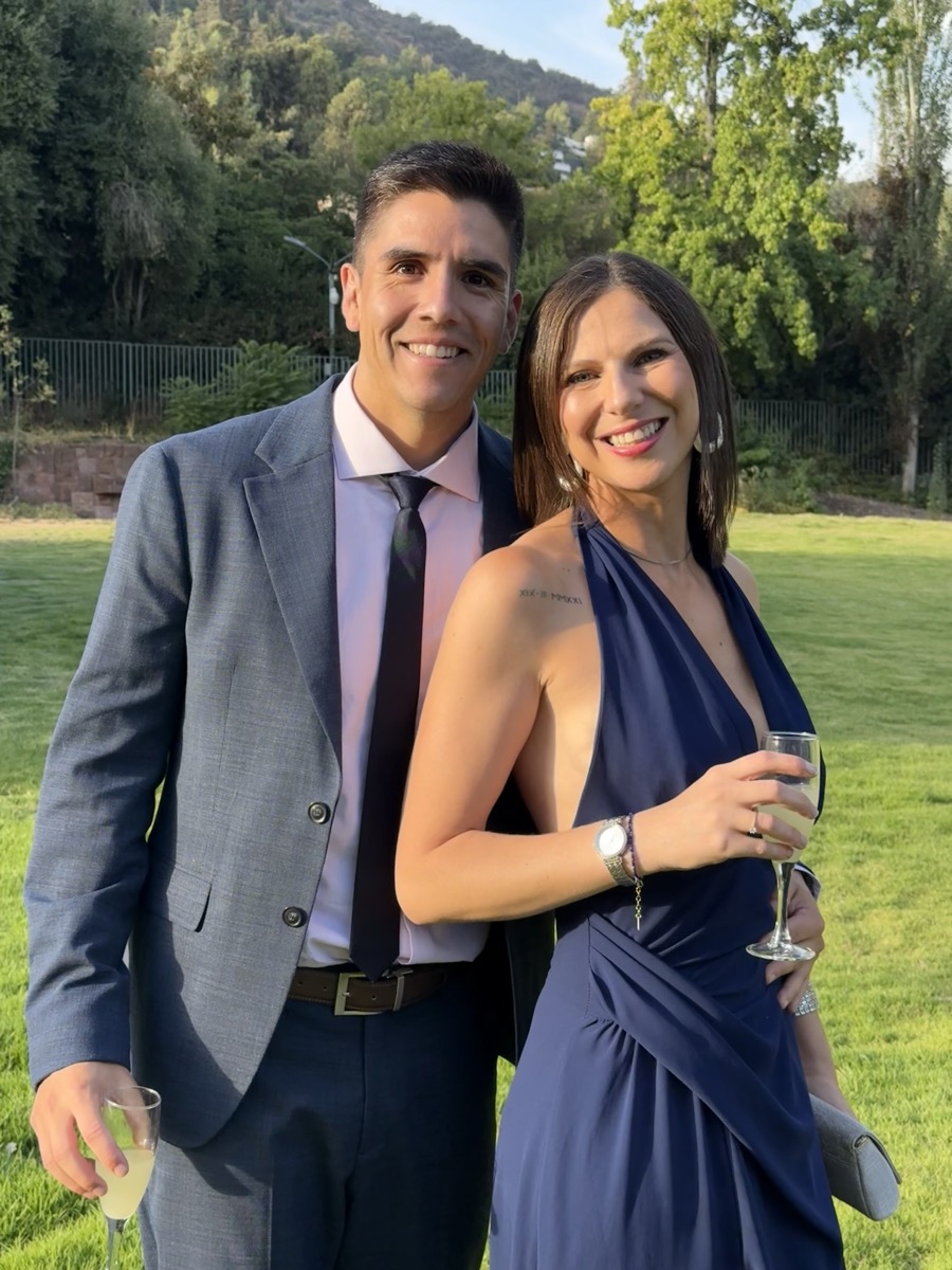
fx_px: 1760
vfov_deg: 39.7
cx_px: 476
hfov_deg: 30.3
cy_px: 635
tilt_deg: -3.3
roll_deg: -0.5
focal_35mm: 48
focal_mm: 6.76
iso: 80
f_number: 1.78
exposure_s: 1/1055
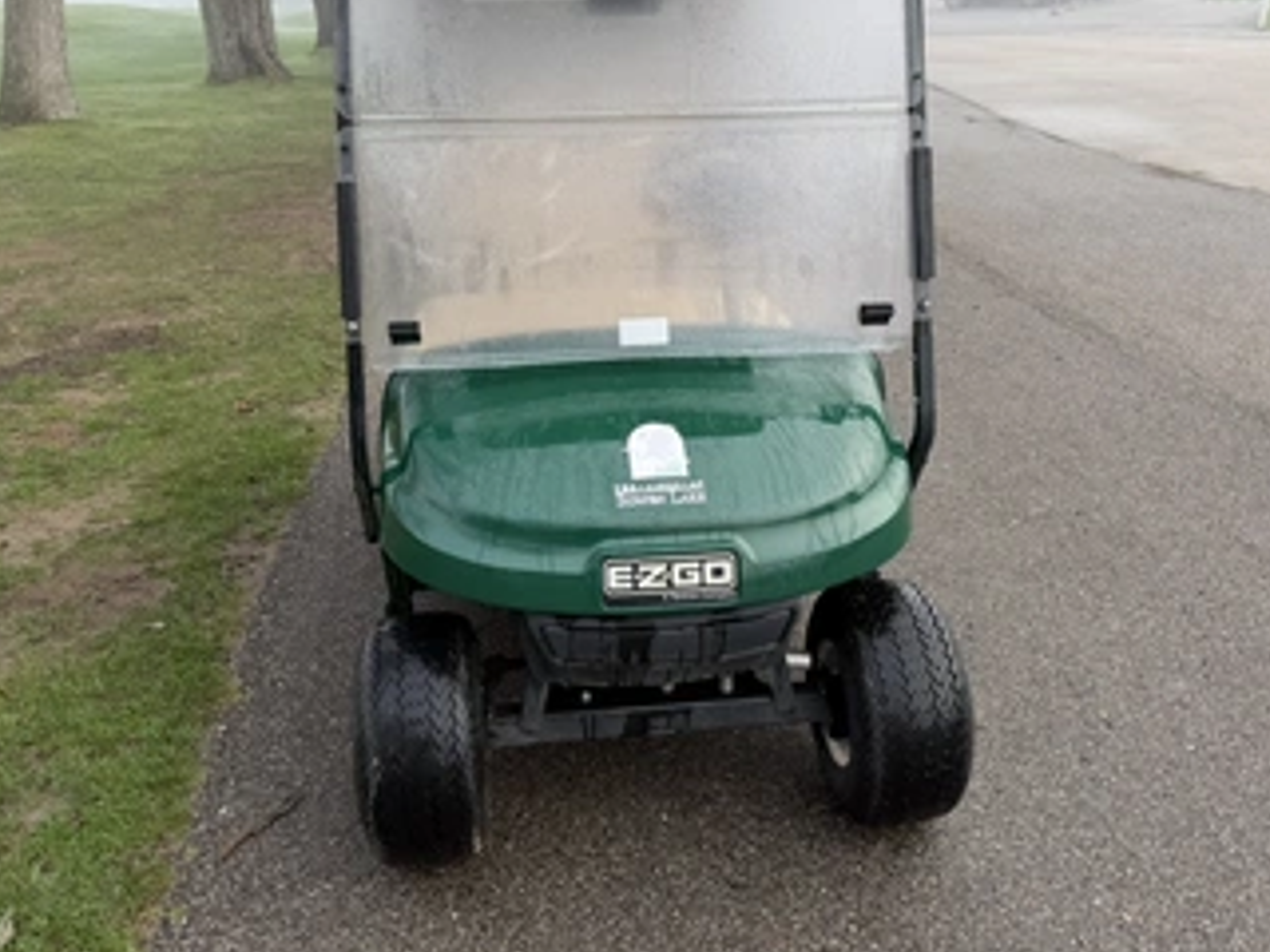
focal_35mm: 30
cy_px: 424
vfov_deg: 46.7
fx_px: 1101
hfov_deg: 60.0
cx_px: 635
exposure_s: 1/689
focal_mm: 6.76
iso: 80
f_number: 1.78
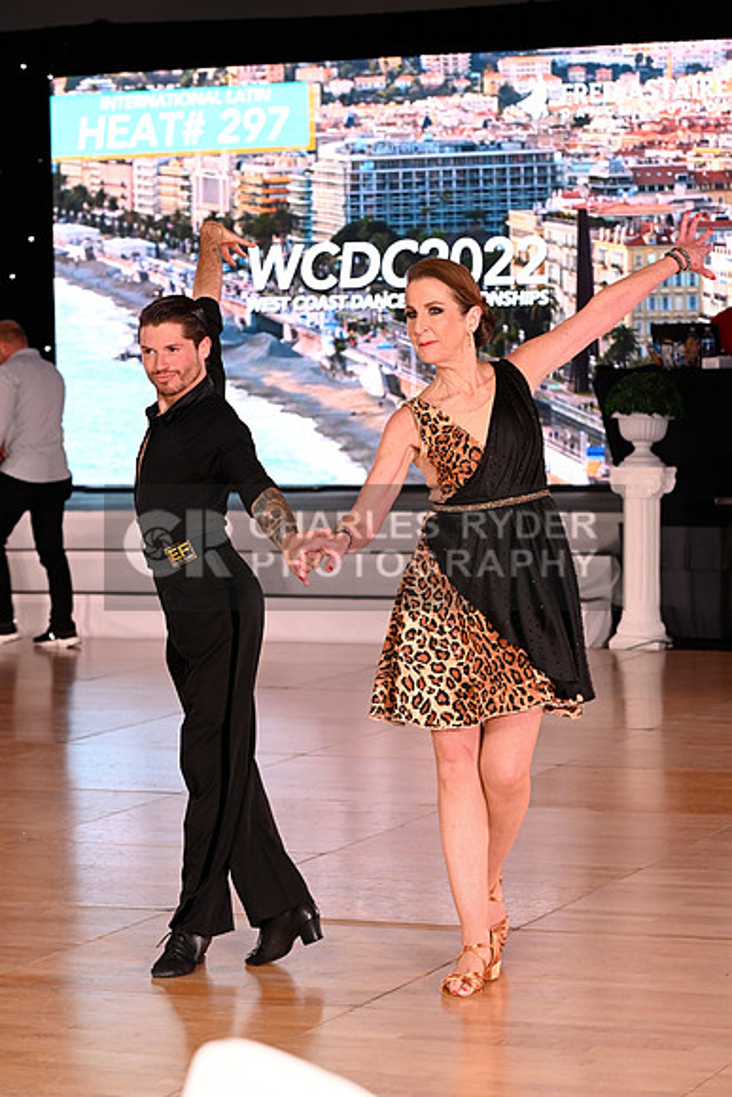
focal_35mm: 105
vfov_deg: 19.5
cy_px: 548
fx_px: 3200
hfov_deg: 13.0
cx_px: 366
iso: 2000
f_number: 5
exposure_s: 1/200
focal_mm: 105
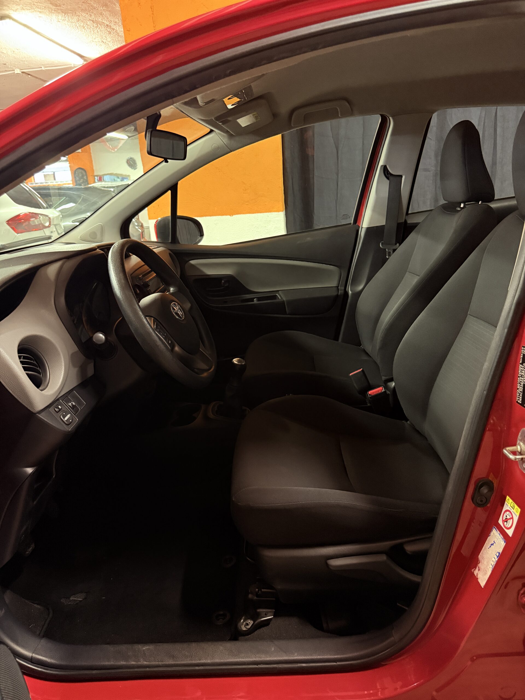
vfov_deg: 71.6
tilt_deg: -17.0
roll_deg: +3.8
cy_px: 350
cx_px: 262
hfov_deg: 56.8
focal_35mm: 24
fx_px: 485
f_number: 1.78
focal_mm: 6.76
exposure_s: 1/25
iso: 800
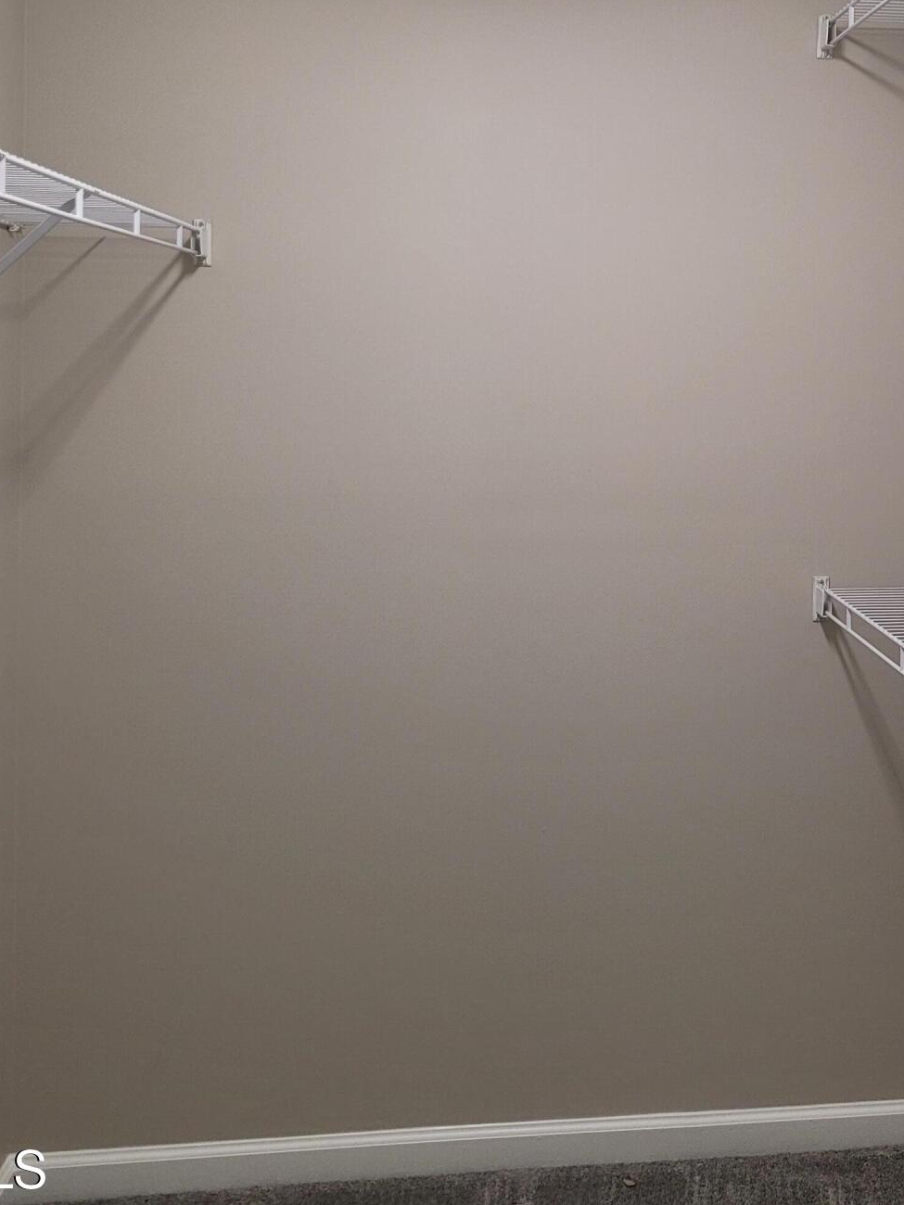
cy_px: 328
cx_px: 594
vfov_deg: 45.5
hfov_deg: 35.6
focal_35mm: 40
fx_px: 1393
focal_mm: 5.4
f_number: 1.8
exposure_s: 1/120
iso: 160
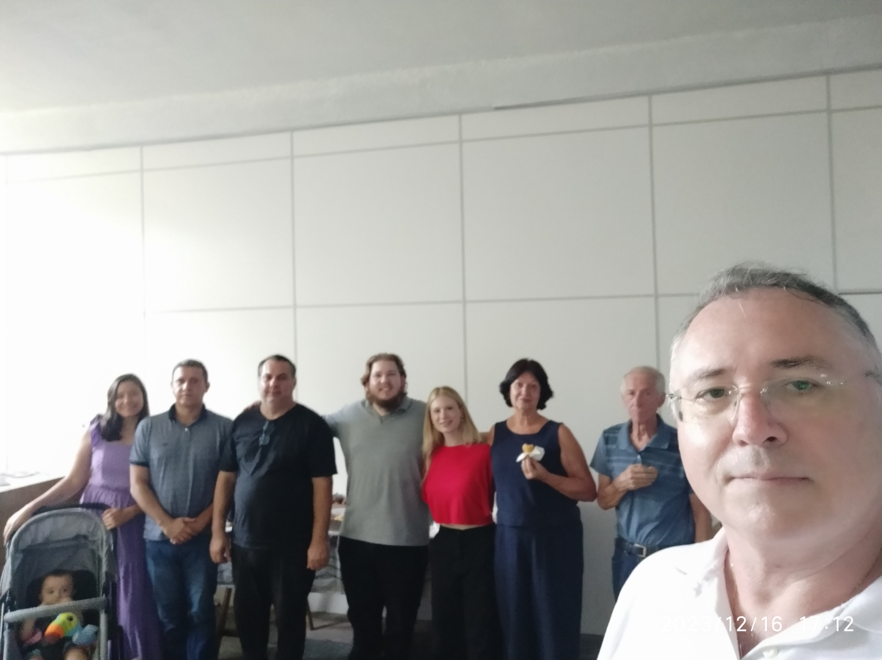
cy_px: 330
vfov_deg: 61.0
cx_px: 441
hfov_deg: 76.4
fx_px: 560
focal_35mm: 22
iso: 1364
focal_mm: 3.86
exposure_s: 1/17
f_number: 2.2
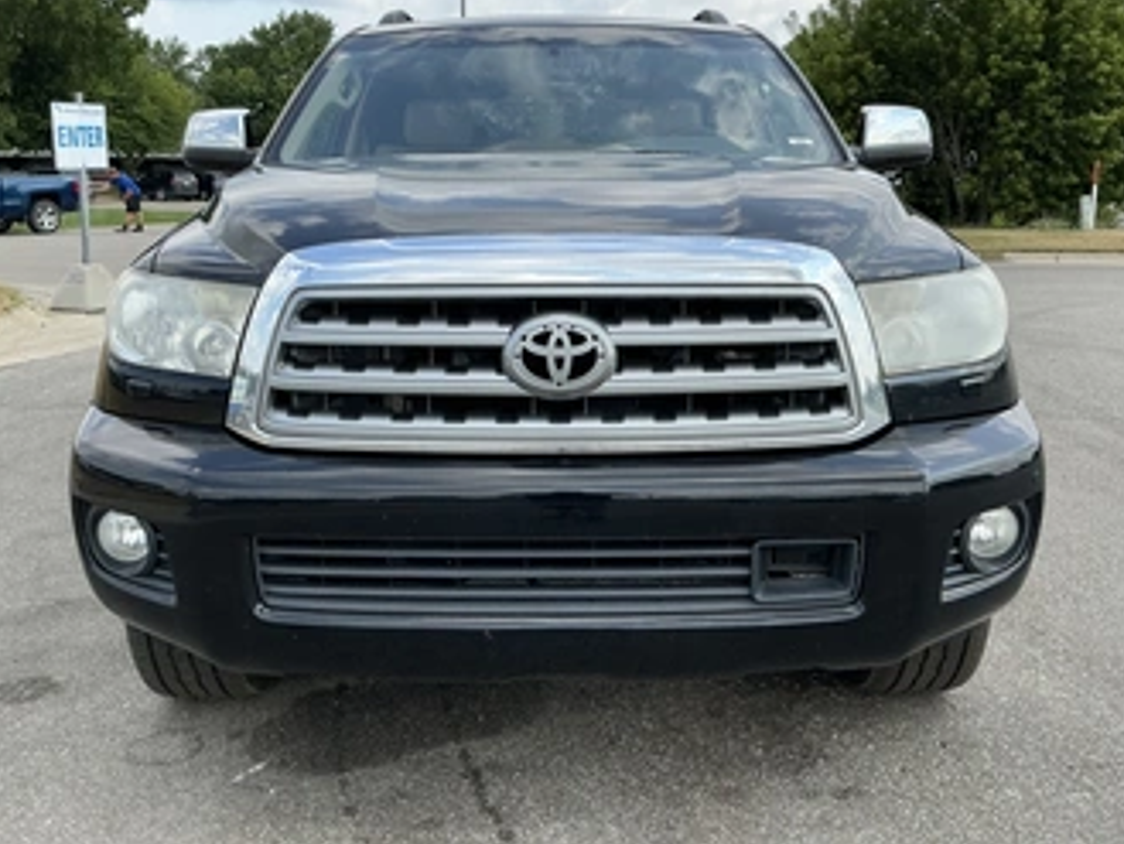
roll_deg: -0.5
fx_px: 1104
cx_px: 557
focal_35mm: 34
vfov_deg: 41.6
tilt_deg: -5.4
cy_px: 335
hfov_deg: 53.9
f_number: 1.8
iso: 25
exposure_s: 1/1121
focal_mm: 3
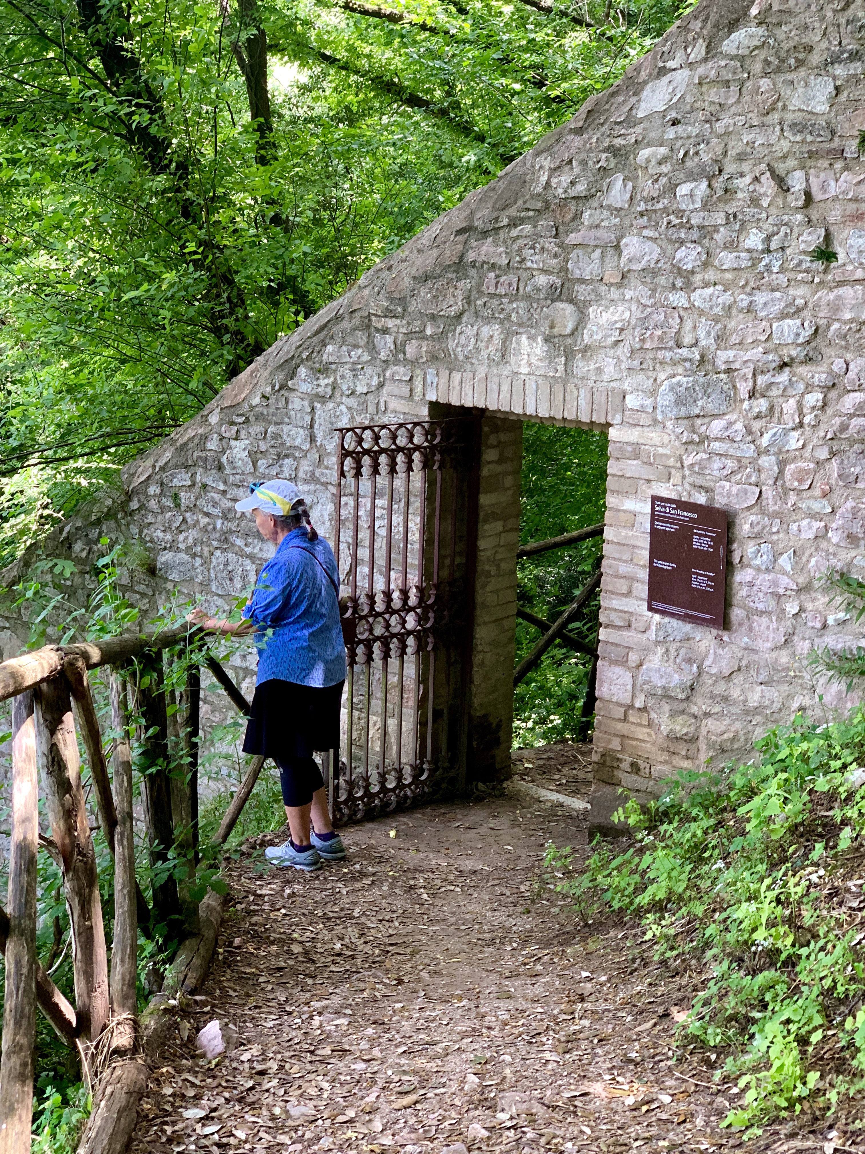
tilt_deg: -9.9
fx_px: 1733
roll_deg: -2.0
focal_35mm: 52
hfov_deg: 28.0
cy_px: 577
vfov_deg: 36.8
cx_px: 432
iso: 125
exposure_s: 1/108
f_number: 2.4
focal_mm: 6
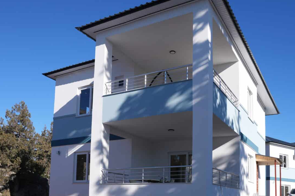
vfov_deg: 34.6
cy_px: 179
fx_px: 295
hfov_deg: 53.0
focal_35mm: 36
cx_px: 169
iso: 100
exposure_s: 1/400
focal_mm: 19
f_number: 6.3
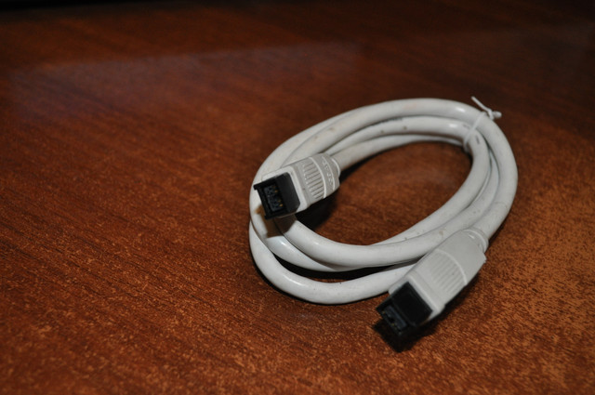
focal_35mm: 39
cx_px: 298
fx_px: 644
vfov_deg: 34.1
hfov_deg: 49.6
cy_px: 198
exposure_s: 1/60
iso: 800
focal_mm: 26
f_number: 4.2
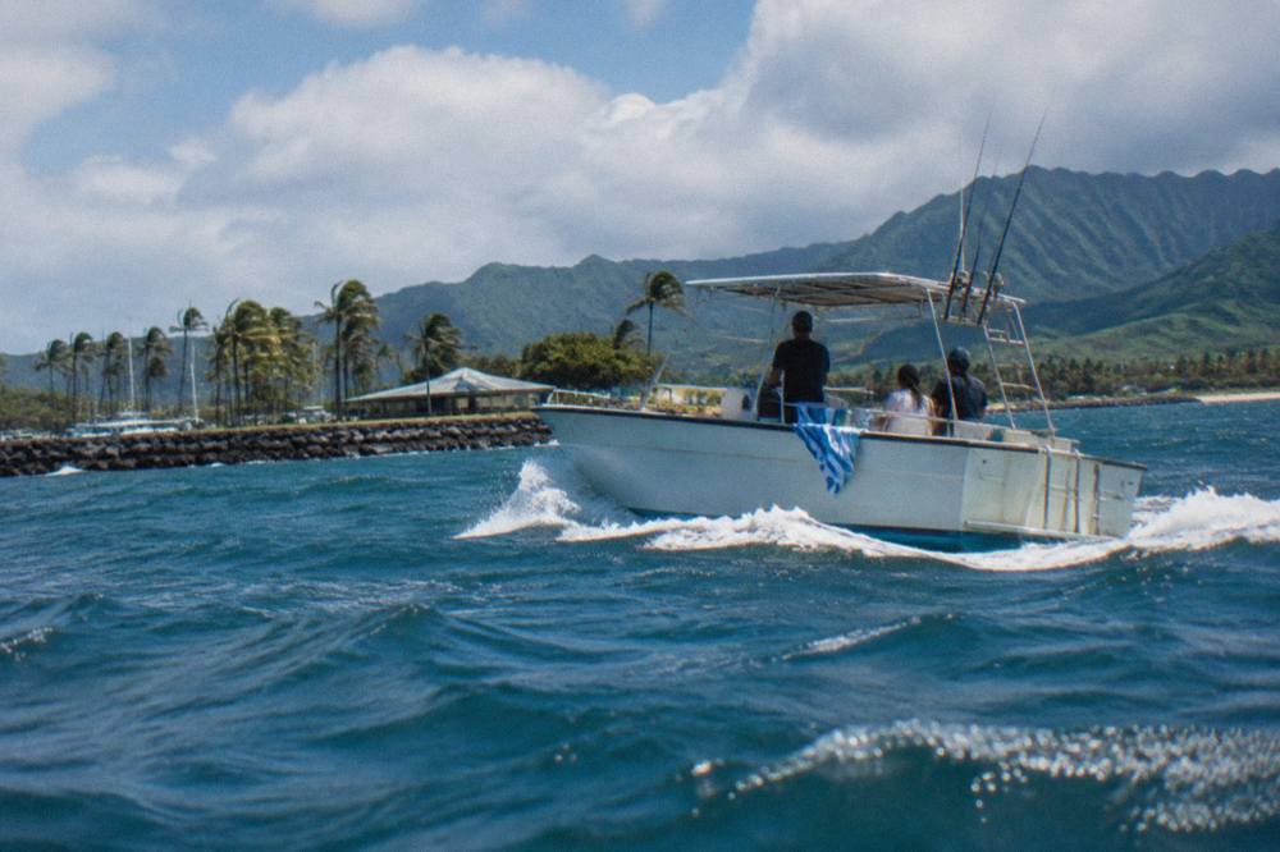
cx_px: 640
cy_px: 426
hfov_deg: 48.5
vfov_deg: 33.4
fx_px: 1422
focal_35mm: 40
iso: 500
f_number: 5.6
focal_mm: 40
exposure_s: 1/800
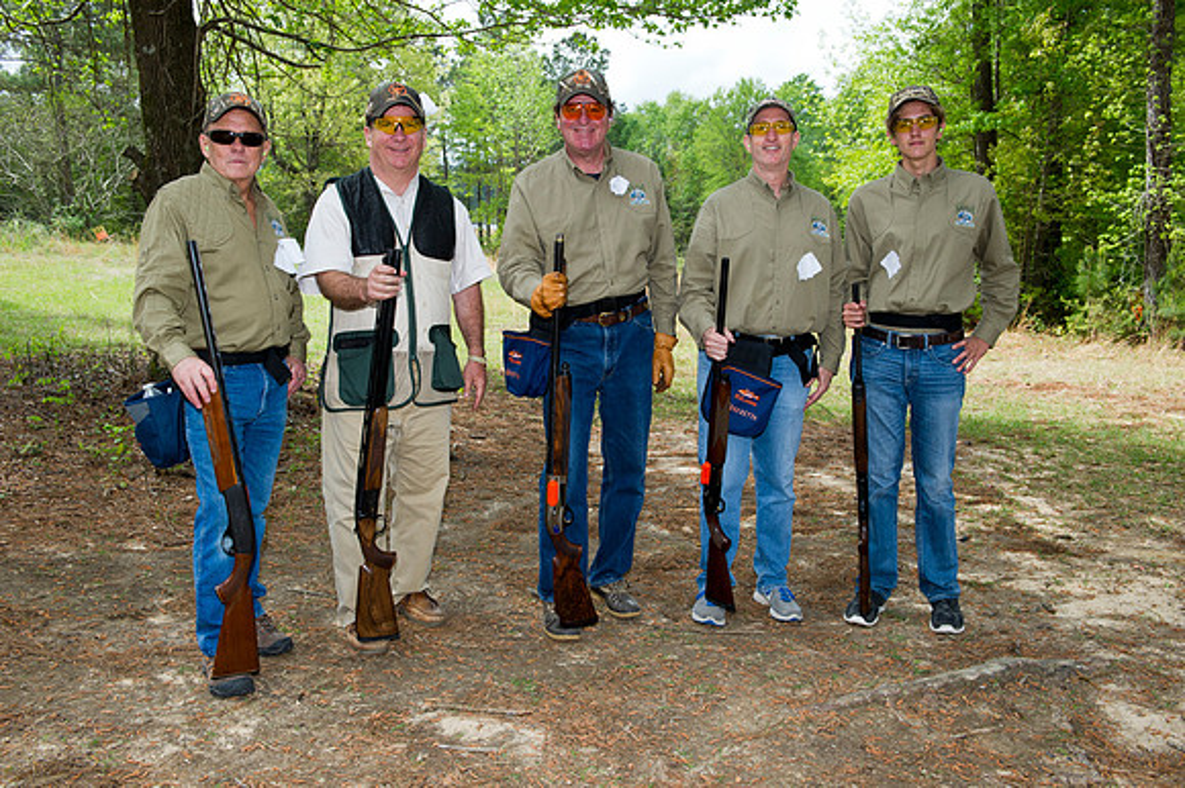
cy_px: 394
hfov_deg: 58.7
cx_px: 592
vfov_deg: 41.1
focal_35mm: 32
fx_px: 1053
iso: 400
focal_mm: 32
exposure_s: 1/320
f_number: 8
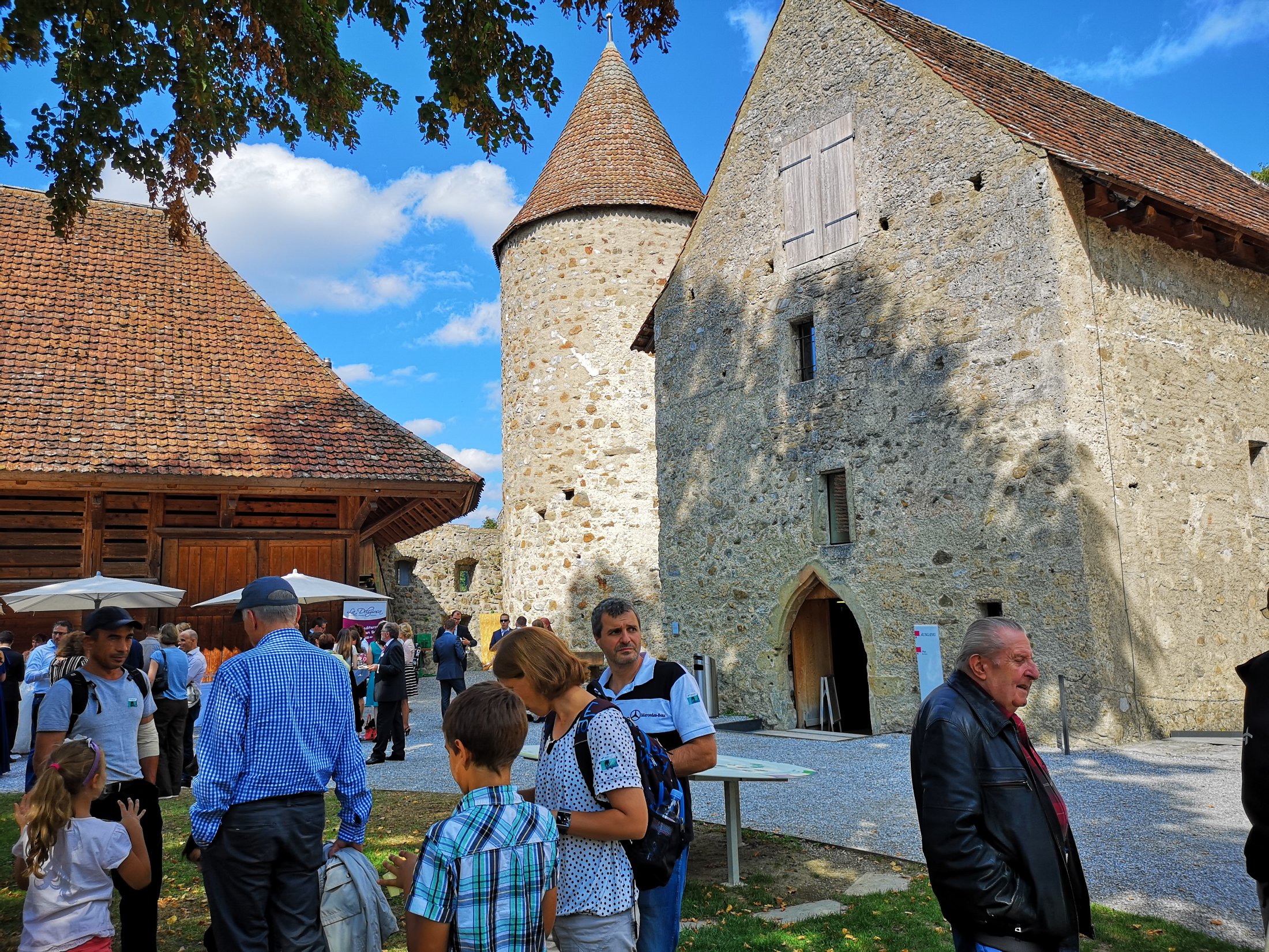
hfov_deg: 65.3
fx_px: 990
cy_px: 476
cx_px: 634
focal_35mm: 27
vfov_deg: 51.4
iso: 50
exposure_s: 1/1342
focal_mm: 3.95
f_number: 1.8
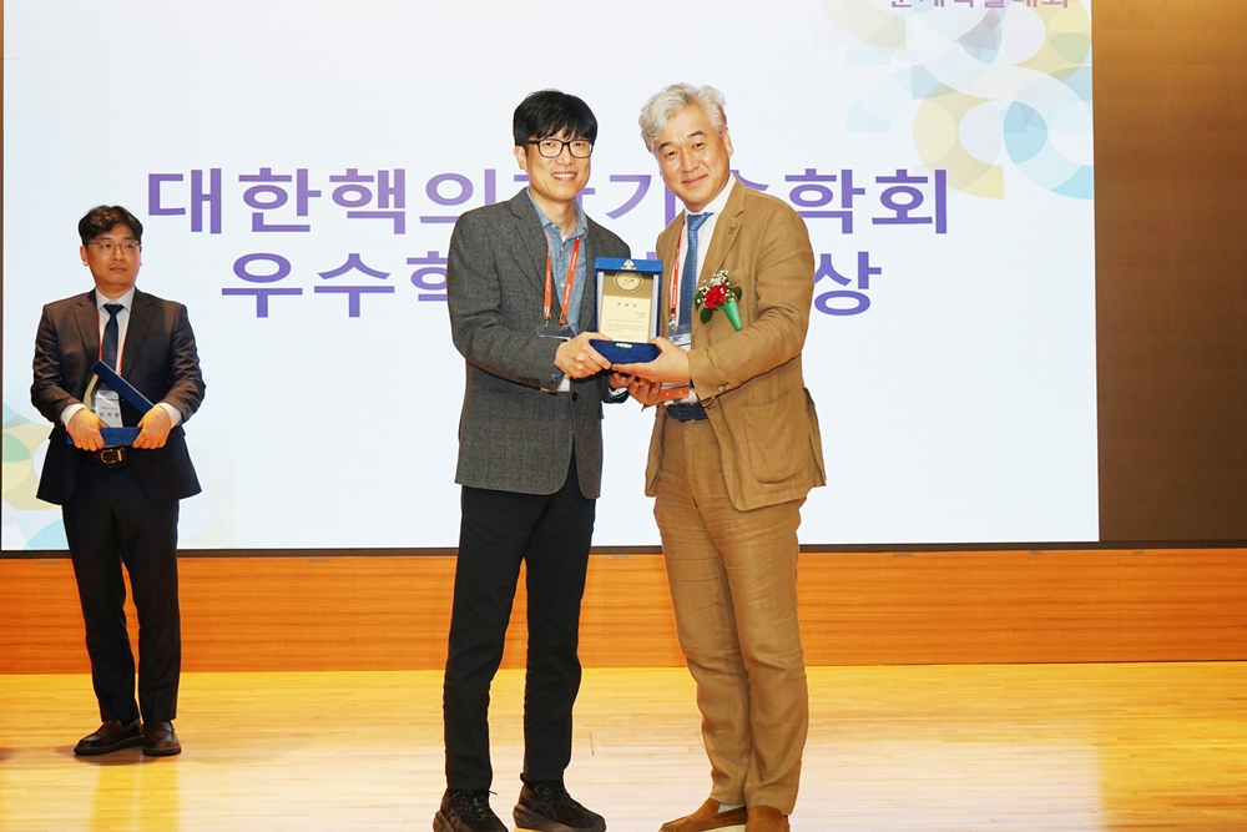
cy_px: 416
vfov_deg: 28.1
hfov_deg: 41.1
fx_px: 1663
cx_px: 624
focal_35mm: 48
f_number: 7.1
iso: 400
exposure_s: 1/100
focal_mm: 48
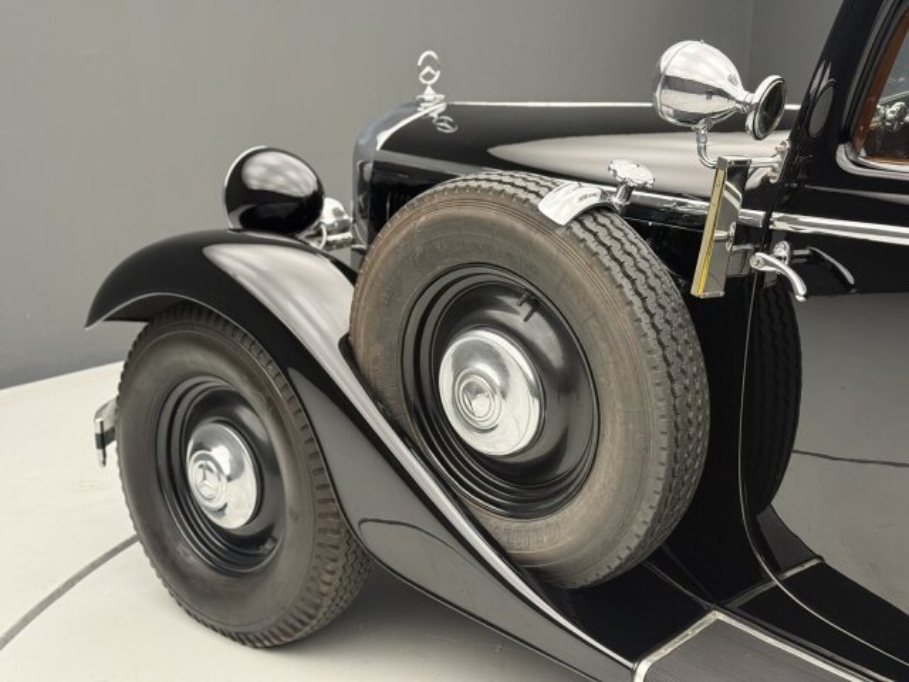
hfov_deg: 39.7
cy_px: 341
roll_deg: -1.0
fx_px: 1260
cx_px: 454
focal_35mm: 48
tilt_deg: -14.4
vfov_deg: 30.3
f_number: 1.78
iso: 200
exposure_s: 1/49
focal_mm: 6.76
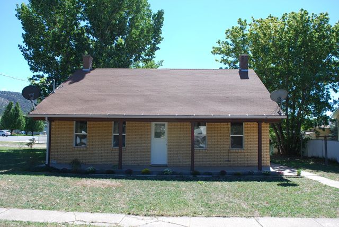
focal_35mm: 33
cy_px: 114
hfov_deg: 57.2
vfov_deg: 40.0
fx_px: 311
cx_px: 170
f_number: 6.3
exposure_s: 1/160
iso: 100
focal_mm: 22
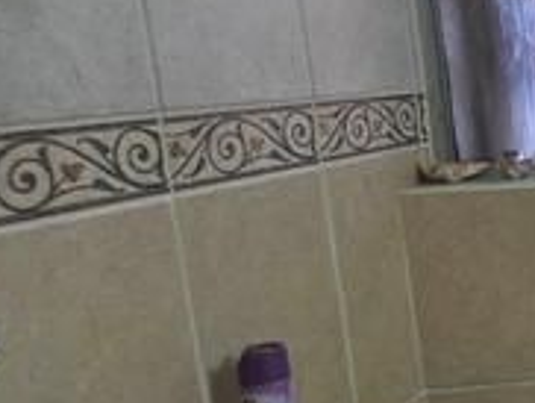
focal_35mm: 57
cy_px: 185
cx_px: 1111
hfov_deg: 18.4
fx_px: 882
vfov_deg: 25.7
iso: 400
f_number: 1.9
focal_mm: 2.2
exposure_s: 1/50.3
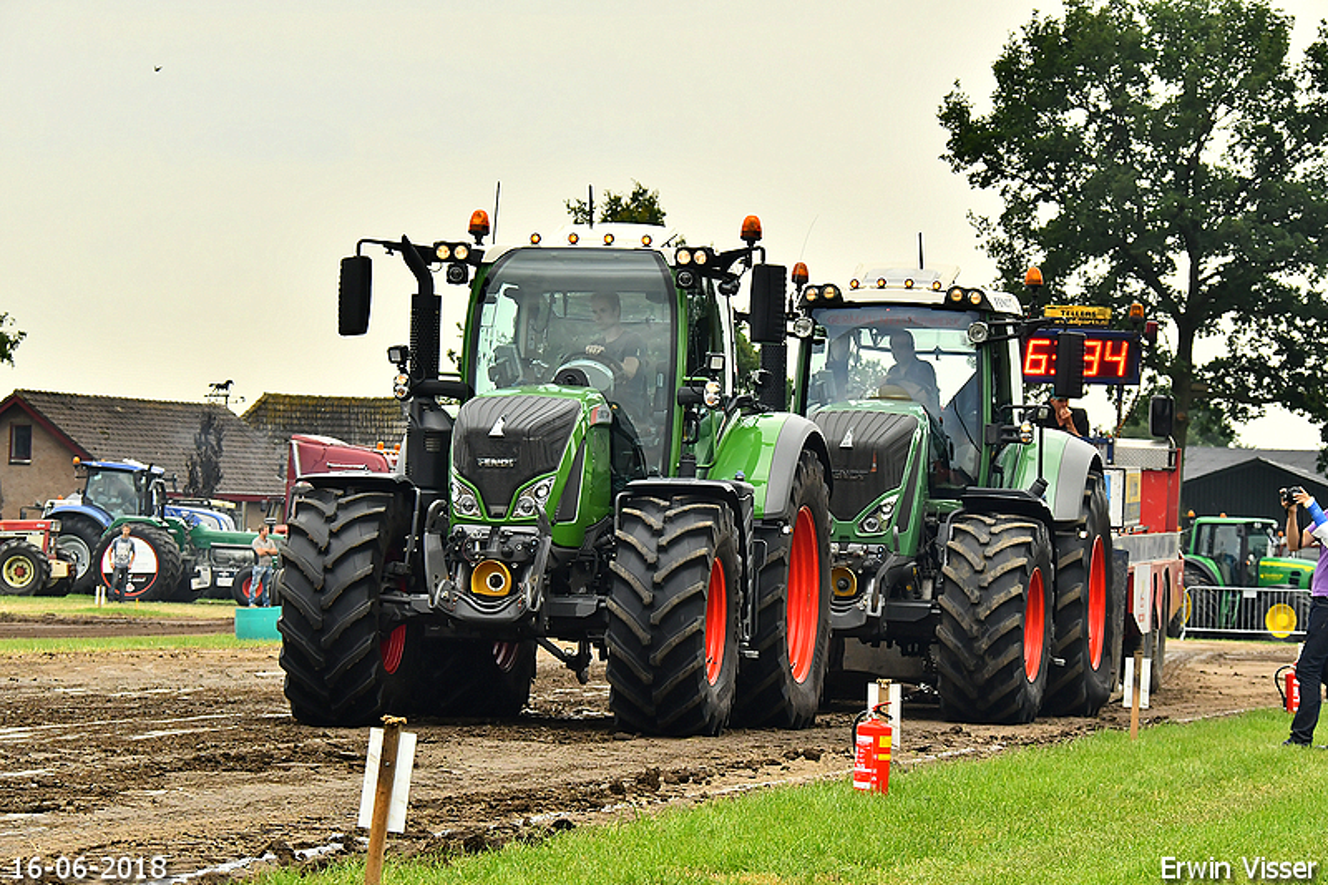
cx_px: 664
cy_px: 442
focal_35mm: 158
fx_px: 5808
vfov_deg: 8.7
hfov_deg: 13.0
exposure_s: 1/320
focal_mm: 105
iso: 500
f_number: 9
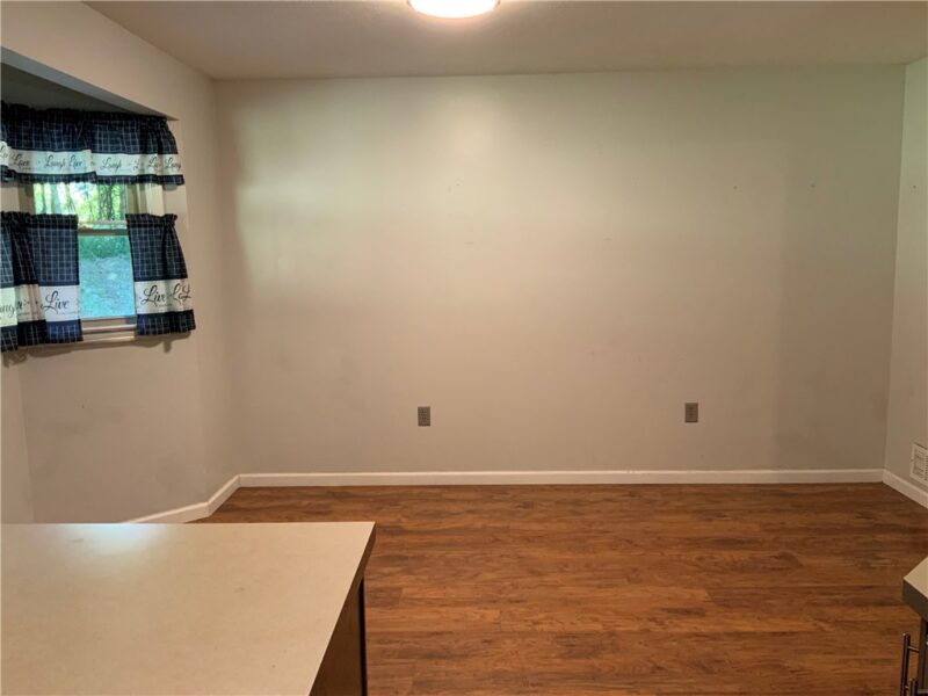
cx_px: 464
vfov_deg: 48.2
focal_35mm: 29
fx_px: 777
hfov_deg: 61.7
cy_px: 348
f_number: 1.8
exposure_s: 1/60
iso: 200
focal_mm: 3
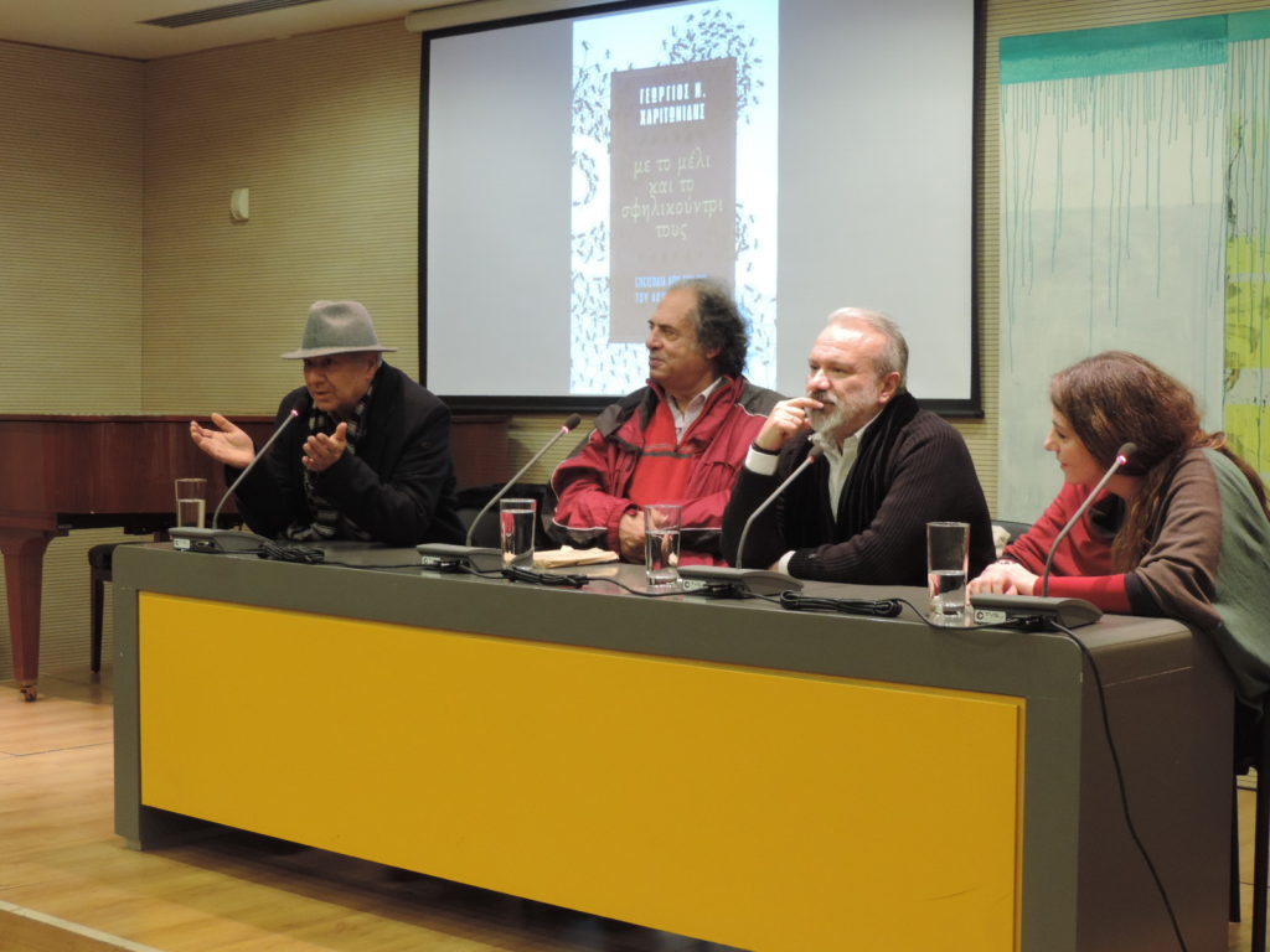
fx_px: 2018
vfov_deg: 26.6
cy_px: 476
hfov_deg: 34.9
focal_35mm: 55
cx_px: 635
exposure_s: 1/25
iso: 400
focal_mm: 9.8
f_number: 3.7
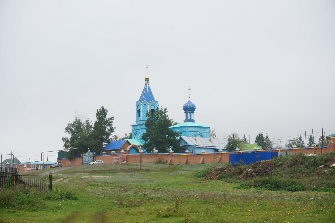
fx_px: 697
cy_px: 112
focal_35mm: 75
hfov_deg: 27.0
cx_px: 168
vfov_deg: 18.1
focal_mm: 50
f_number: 8
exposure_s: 1/100
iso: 100
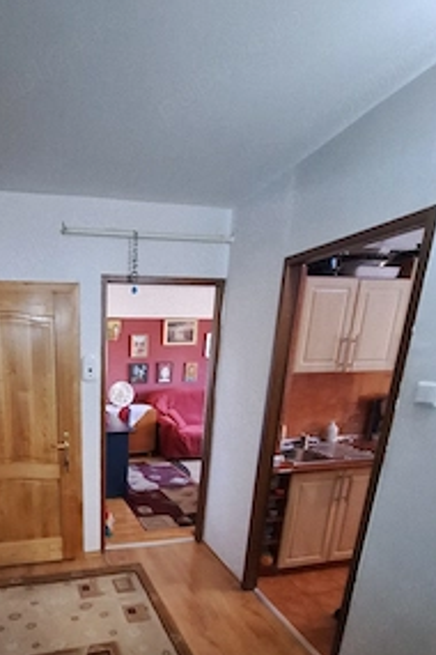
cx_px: 96
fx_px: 345
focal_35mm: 19
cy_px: 450
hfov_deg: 60.1
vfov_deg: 83.1
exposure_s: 1/17
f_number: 2.2
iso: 800
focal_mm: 1.74
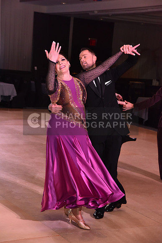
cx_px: 81
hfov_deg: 16.1
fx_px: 573
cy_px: 122
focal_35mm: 85
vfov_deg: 23.9
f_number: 7.1
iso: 2500
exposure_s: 1/320
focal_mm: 85
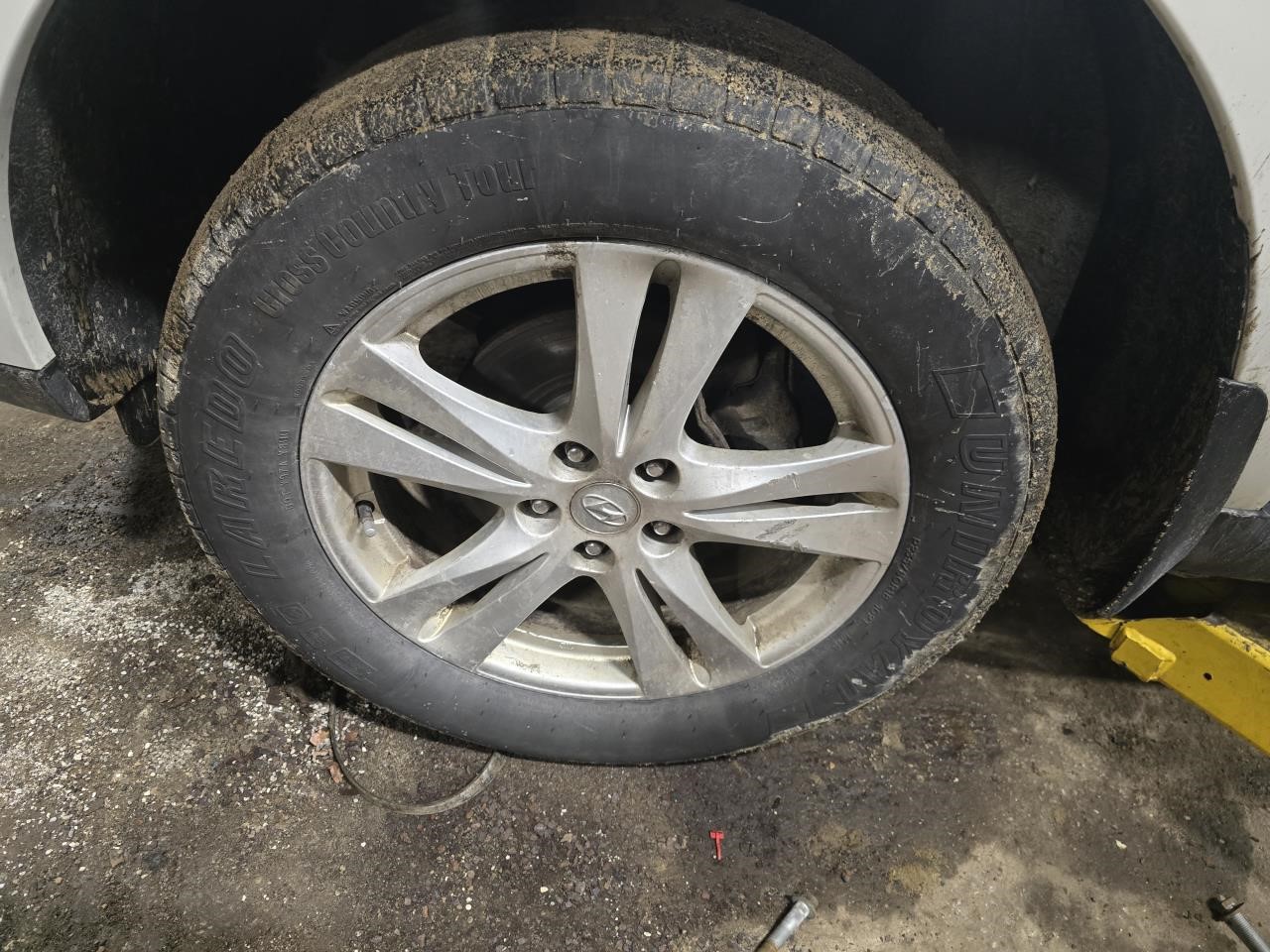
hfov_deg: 73.9
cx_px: 635
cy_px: 476
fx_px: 844
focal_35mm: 23
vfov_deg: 58.9
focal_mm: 6.3
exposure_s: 1/60
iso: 1000
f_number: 1.7
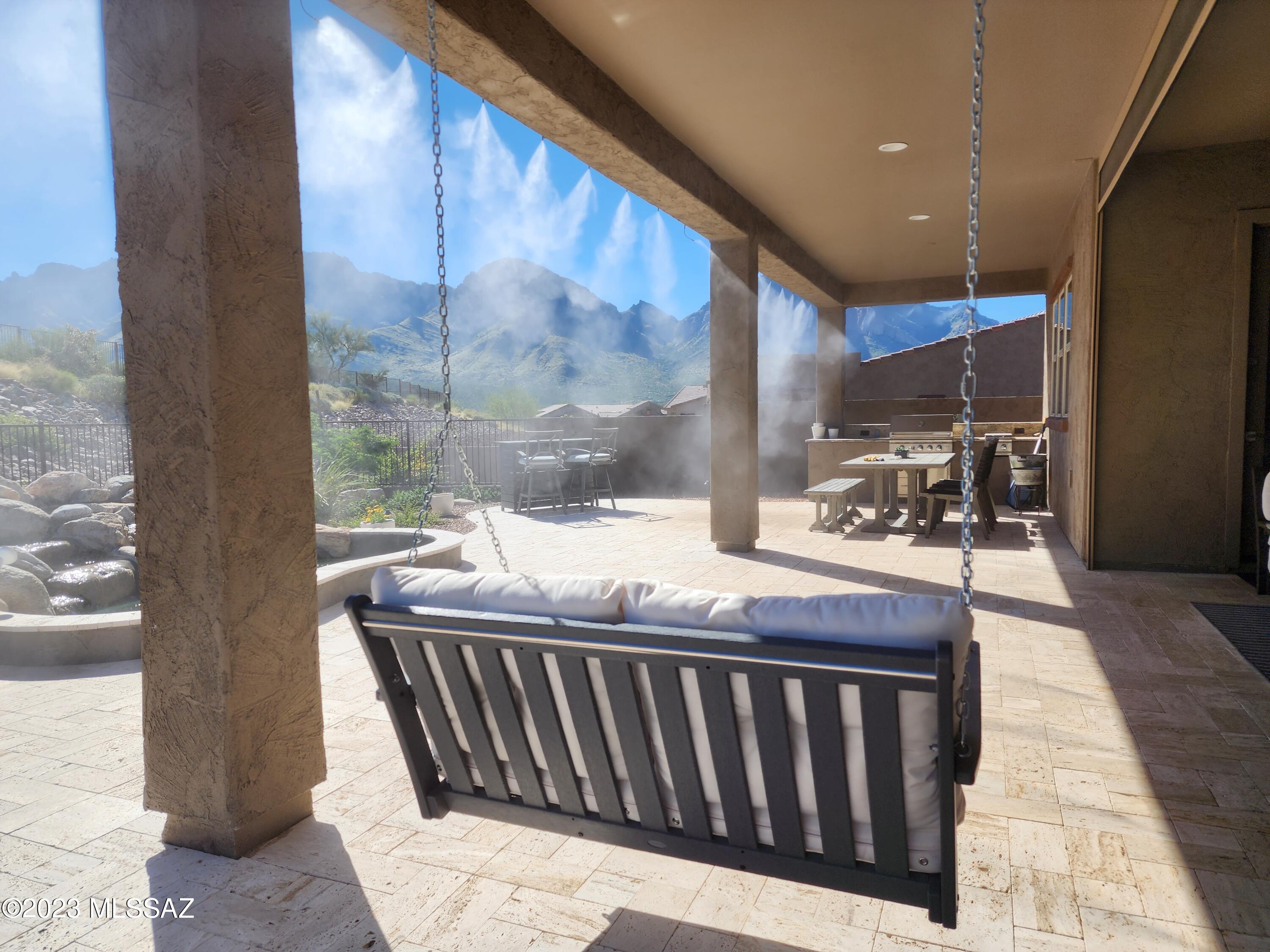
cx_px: 635
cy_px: 476
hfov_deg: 73.9
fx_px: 844
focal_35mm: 23
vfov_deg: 58.9
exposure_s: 1/1290
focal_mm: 6.4
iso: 12
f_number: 1.8
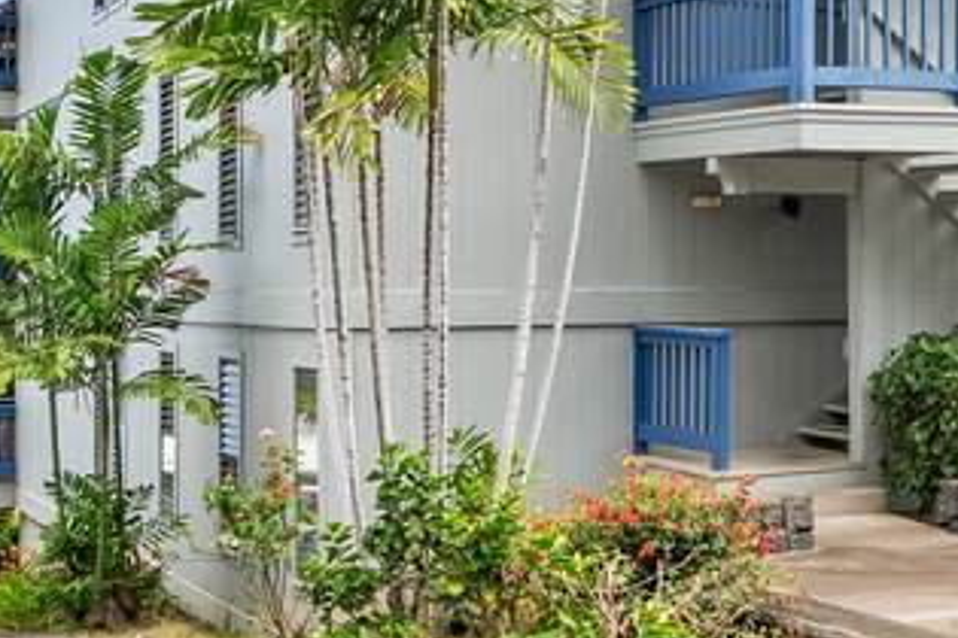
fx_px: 1730
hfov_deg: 29.3
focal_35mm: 65
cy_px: 217
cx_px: 915
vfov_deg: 20.9
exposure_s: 1/60
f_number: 11
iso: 640
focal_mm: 16
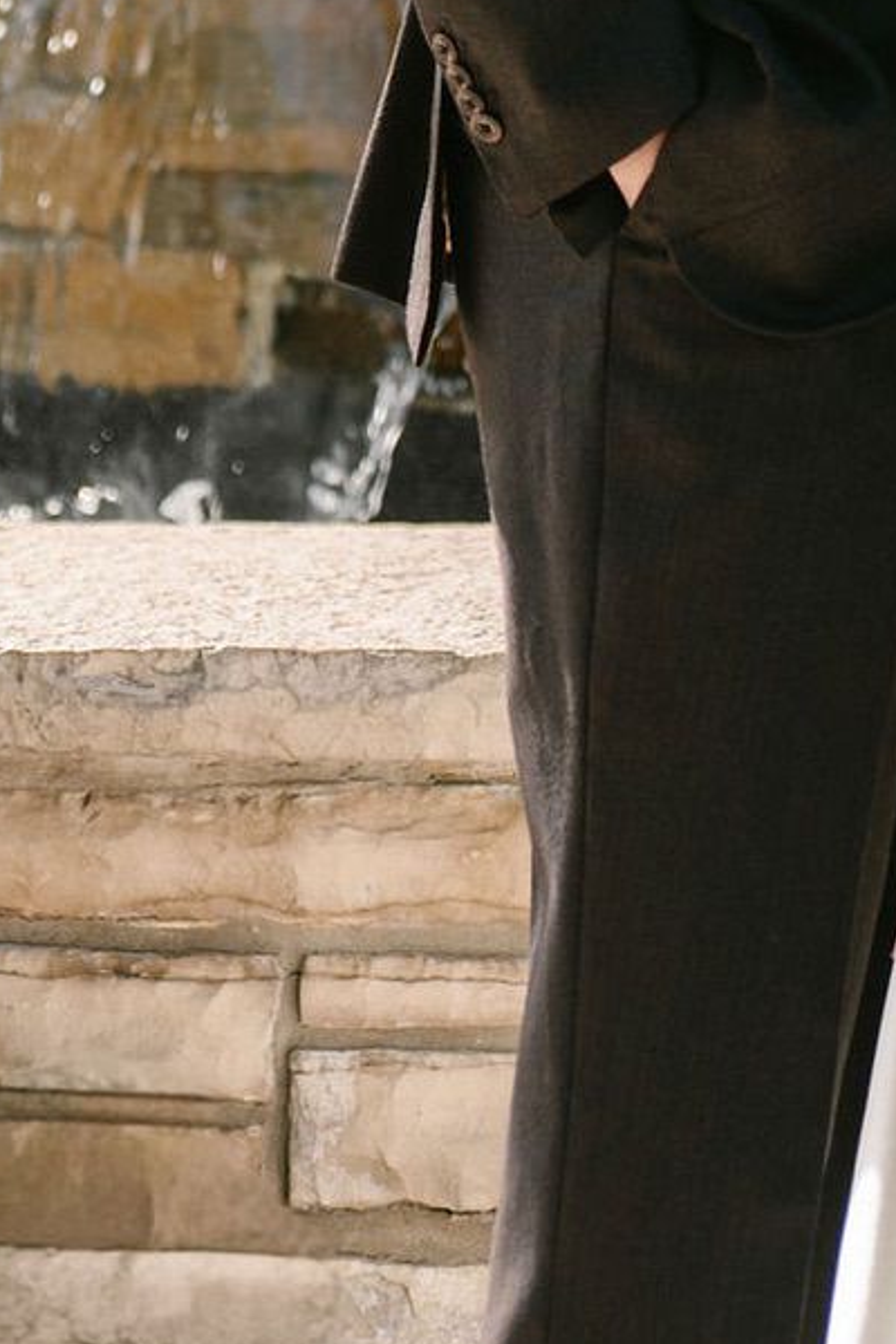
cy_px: -1467
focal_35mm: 185
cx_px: 1284
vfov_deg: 10.2
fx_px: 6906
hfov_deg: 7.3
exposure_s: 1/640
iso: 100
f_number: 2
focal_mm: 37
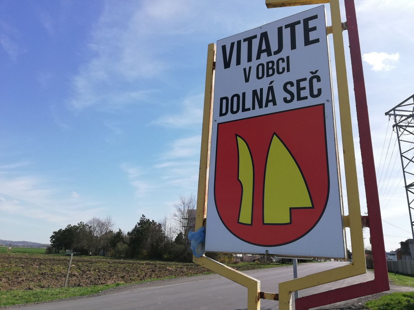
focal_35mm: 26
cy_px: 155
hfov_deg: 67.3
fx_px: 311
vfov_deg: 53.1
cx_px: 207
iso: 50
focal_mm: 3.81
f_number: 2.2
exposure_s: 1/1099
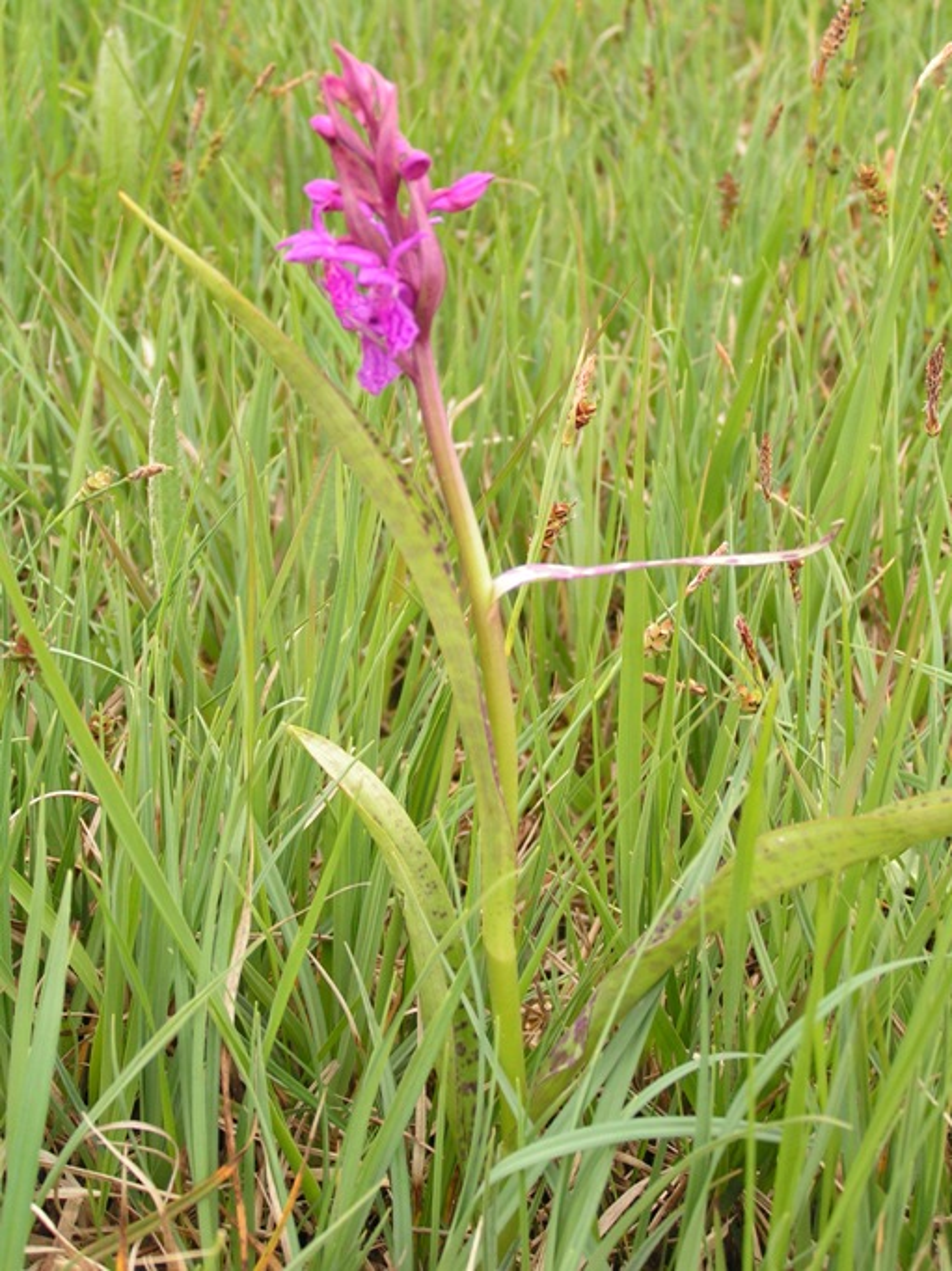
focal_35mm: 67
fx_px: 2458
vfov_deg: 29.0
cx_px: 476
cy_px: 636
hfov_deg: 21.9
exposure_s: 1/100
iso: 100
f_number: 3.2
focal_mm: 11.1
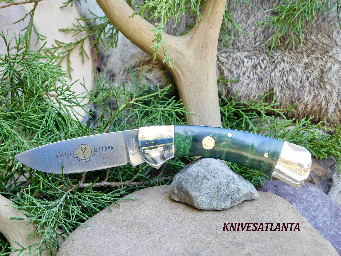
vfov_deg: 20.7
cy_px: 128
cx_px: 170
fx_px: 699
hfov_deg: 27.4
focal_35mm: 71
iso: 140
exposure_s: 1/30
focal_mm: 12.6
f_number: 4.3
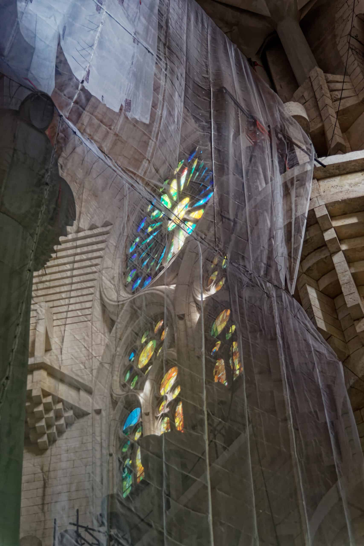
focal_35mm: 75
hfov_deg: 18.2
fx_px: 1137
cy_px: 273
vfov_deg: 27.0
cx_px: 182
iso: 800
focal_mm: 75
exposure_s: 1/60
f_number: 4.5
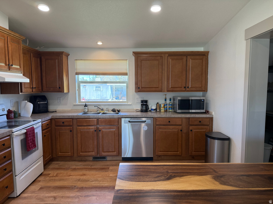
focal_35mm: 24
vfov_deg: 56.8
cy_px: 102
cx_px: 136
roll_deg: -0.2
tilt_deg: -4.5
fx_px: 189
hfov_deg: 71.6
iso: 200
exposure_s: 1/173
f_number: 1.78
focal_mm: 6.76
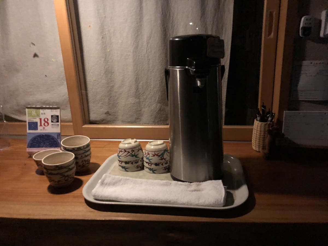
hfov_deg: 63.4
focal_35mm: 28
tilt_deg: -18.4
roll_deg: +3.8
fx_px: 265
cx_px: 164
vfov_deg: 49.7
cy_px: 123
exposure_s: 1/4
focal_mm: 3.99
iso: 160
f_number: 1.8
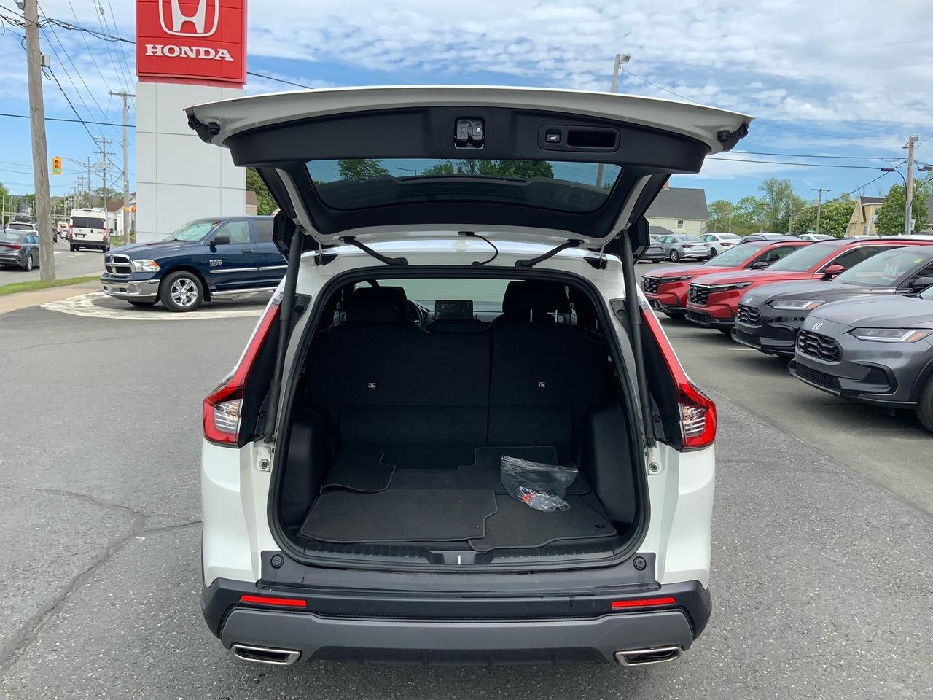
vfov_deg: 48.2
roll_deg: -3.7
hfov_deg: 61.7
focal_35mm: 29
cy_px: 350
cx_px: 466
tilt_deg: -9.3
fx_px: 782
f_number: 1.8
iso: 16
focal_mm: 3
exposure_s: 1/1168
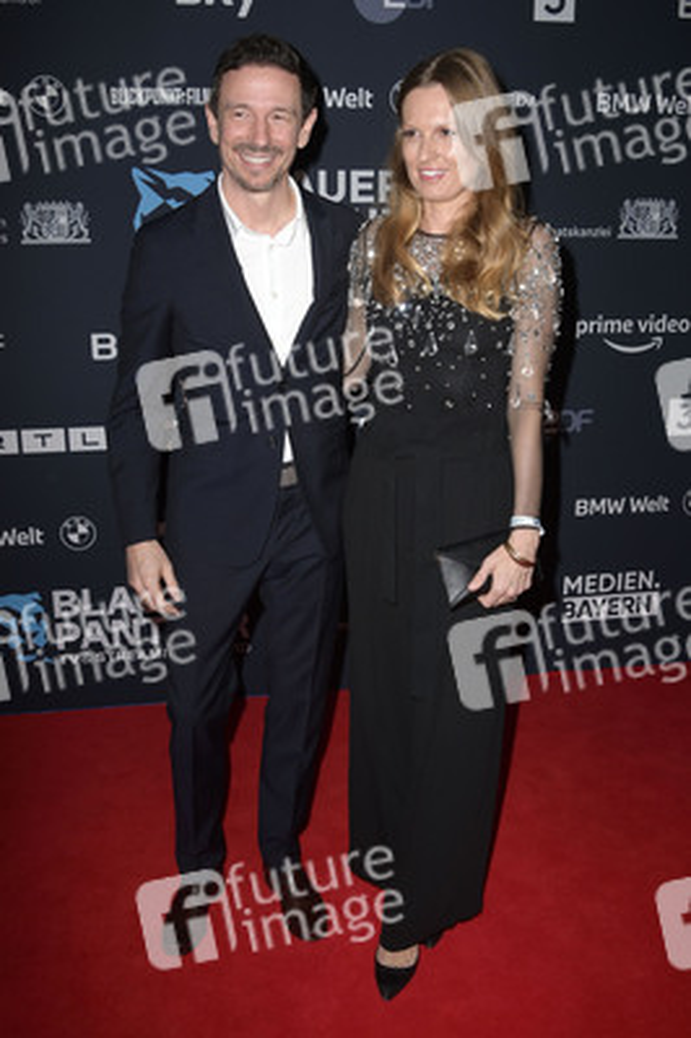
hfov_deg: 41.0
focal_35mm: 32
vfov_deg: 58.8
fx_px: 923
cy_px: 519
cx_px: 346
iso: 500
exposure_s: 1/250
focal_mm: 32
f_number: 5.6
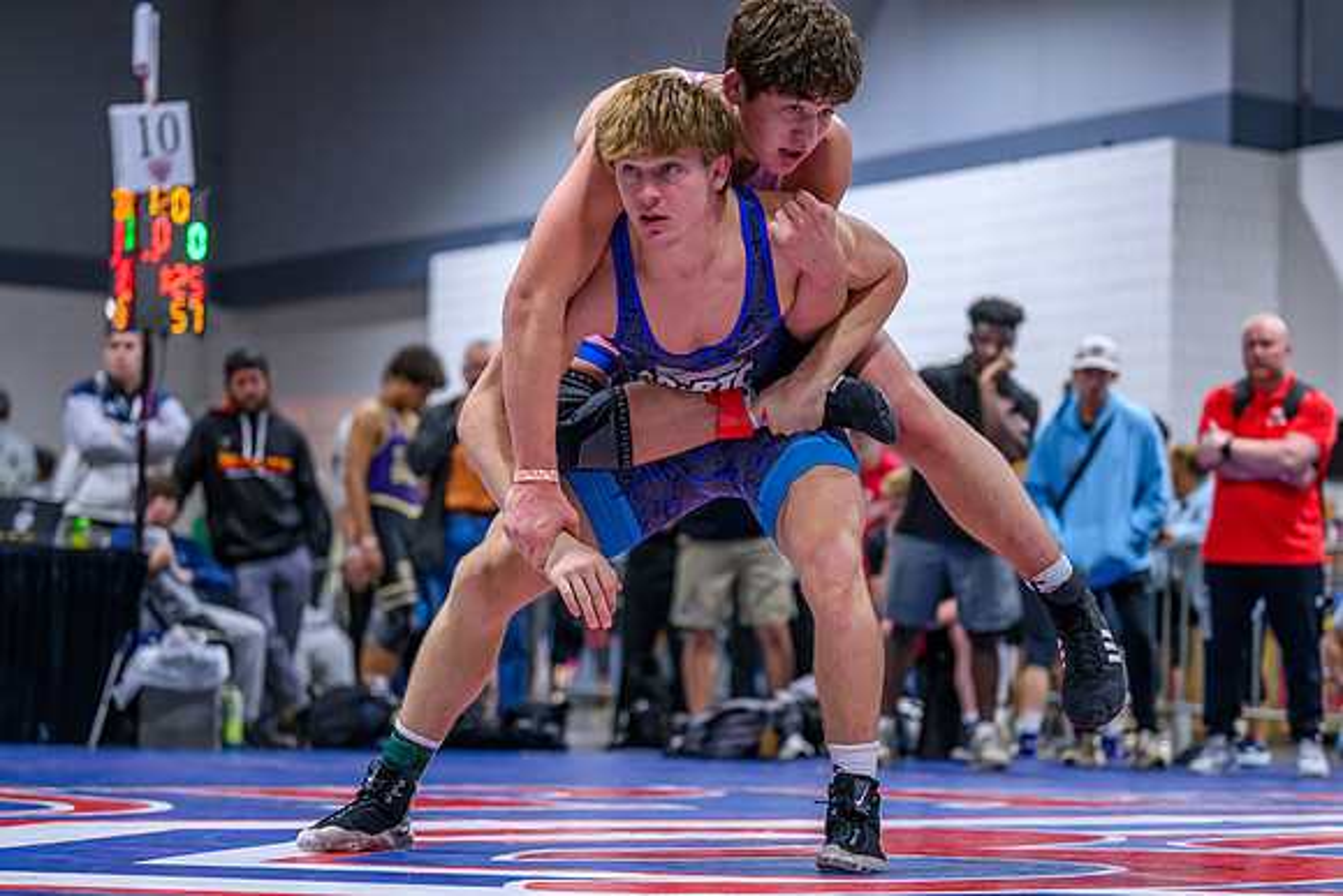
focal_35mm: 95
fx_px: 3533
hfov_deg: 21.5
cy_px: 537
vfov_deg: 14.4
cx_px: 698
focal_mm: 79
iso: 2500
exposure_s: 1/800
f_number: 2.8
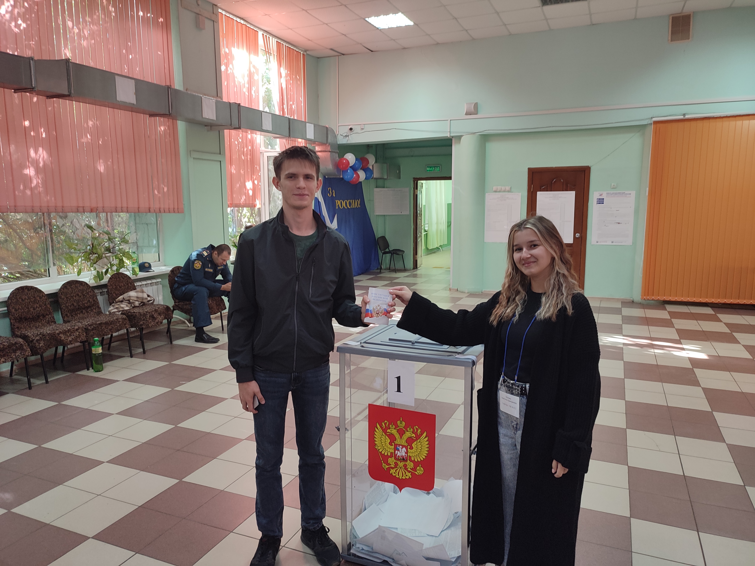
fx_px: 545
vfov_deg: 54.9
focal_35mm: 25
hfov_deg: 69.4
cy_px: 283
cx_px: 378
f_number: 1.9
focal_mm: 6.04
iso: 245
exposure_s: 1/20
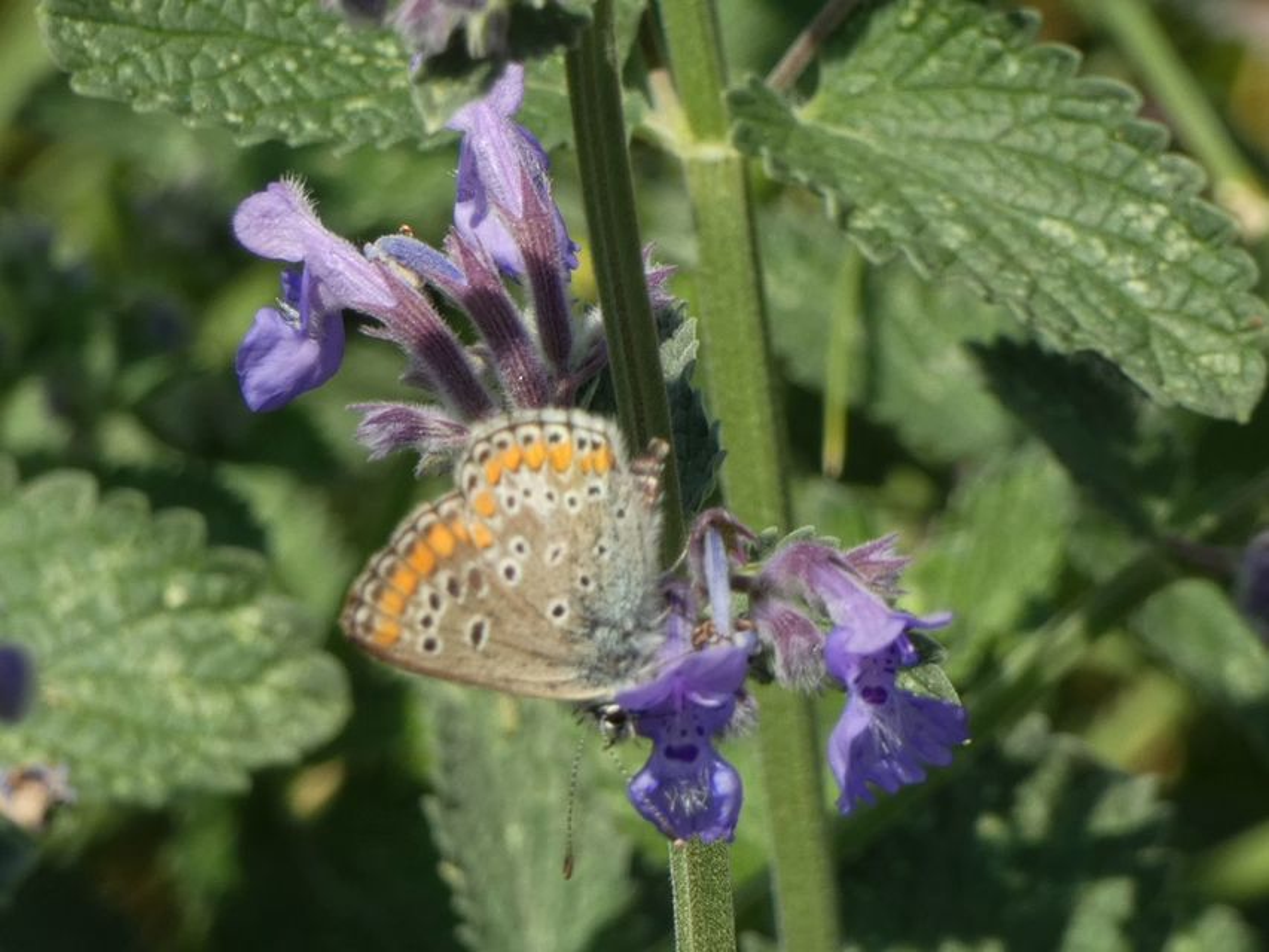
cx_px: 634
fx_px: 12063
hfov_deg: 6.0
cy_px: 476
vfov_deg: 4.5
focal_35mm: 329
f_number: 5.6
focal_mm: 58.9
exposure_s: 1/125
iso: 80
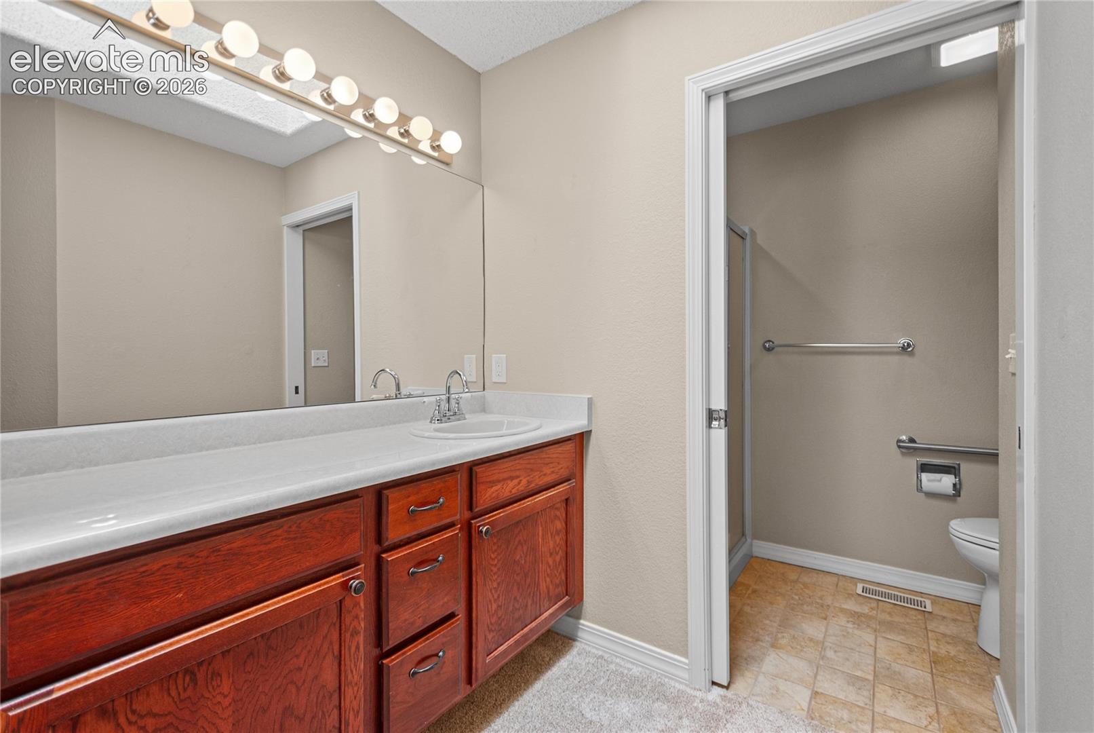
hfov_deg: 100.3
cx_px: 547
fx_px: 456
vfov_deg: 77.5
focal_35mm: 15
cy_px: 366
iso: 200
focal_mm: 10
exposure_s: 1/20
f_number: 3.5
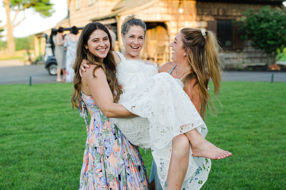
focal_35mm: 50
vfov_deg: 27.0
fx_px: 397
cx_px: 143
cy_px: 95
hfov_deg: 39.6
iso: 64
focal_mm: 50
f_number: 2.8
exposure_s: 1/80
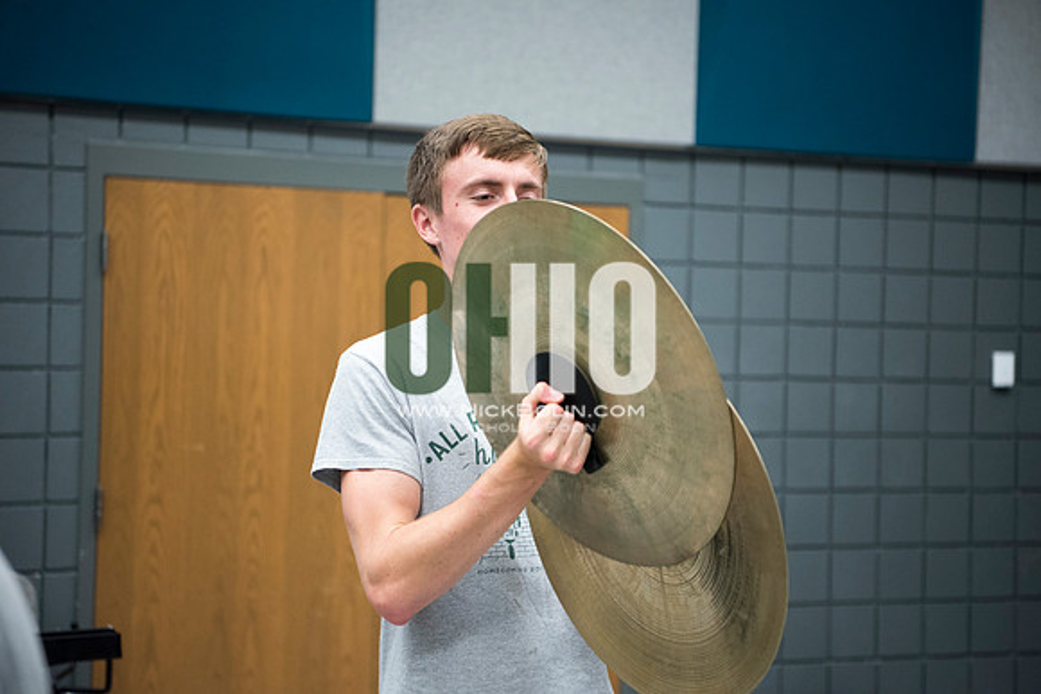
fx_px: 2025
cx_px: 520
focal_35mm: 70
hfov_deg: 28.8
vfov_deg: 19.5
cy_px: 347
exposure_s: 1/160
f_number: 2.8
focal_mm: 70
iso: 1250
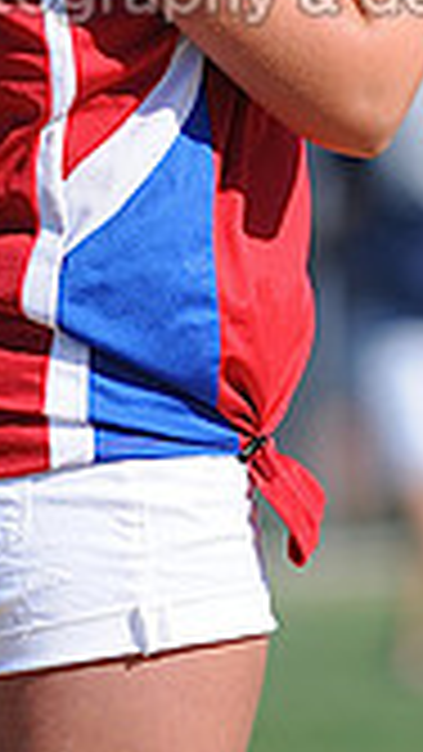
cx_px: 313
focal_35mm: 1268
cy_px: -176
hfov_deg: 1.0
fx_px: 25271
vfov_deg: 1.7
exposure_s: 1/1600
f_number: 4
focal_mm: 300
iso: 200
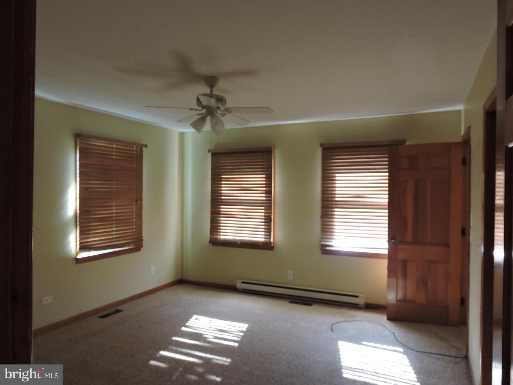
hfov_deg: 71.6
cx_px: 256
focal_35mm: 24
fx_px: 356
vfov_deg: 56.8
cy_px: 192
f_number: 3.3
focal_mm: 4.3
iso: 400
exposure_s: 1/25
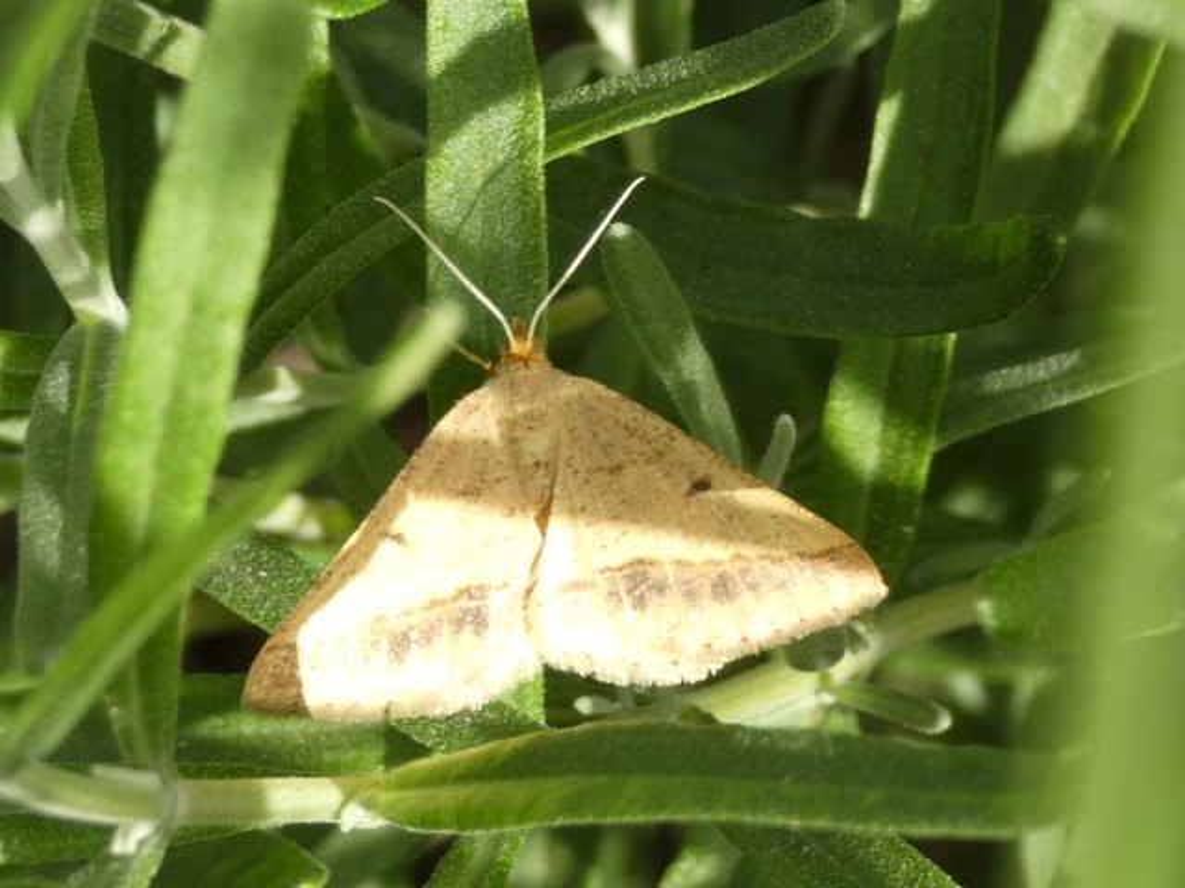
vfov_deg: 11.0
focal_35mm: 135
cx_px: 592
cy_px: 444
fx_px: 4621
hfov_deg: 14.6
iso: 125
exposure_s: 1/80
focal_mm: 24.2
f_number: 5.3
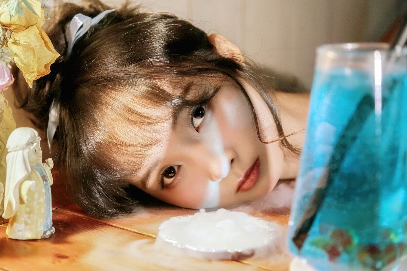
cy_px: 136
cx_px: 204
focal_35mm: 83
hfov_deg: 24.5
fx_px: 938
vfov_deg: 16.5
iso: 640
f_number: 2.8
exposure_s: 1/125
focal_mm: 55
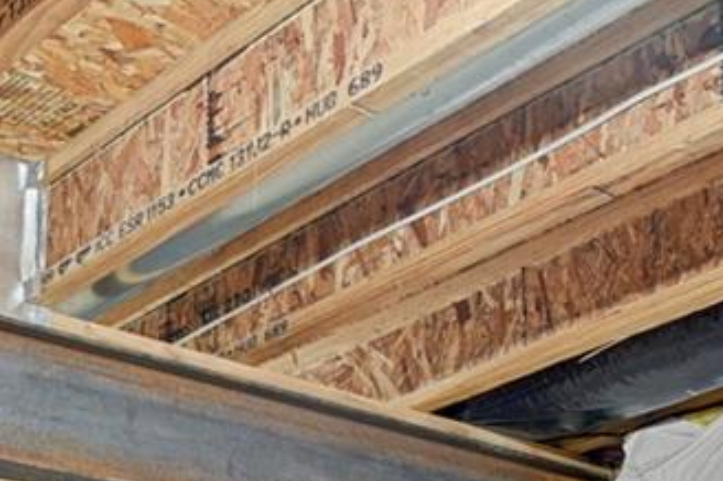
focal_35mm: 83
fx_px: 1665
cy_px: 1055
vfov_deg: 13.3
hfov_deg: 24.1
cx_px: 141
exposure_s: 13
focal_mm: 17
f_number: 8
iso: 250
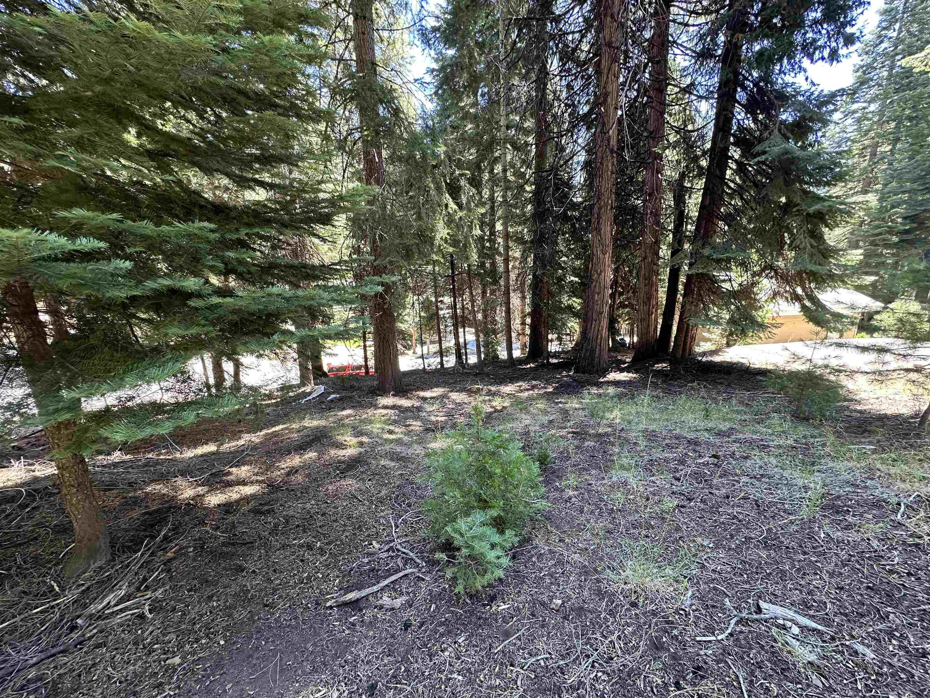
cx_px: 465
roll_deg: +1.6
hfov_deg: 102.1
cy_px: 349
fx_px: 376
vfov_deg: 85.7
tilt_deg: -13.1
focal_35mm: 14
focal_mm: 2.22
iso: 160
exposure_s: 1/99
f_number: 2.2
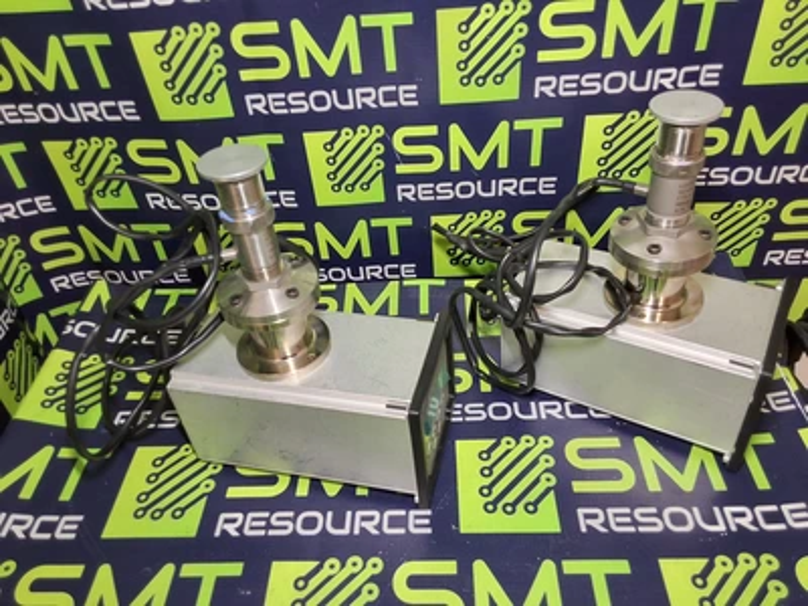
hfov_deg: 63.4
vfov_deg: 49.7
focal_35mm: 28
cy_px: 303
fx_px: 654
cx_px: 404
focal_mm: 2.91
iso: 125
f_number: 1.9
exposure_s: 1/40
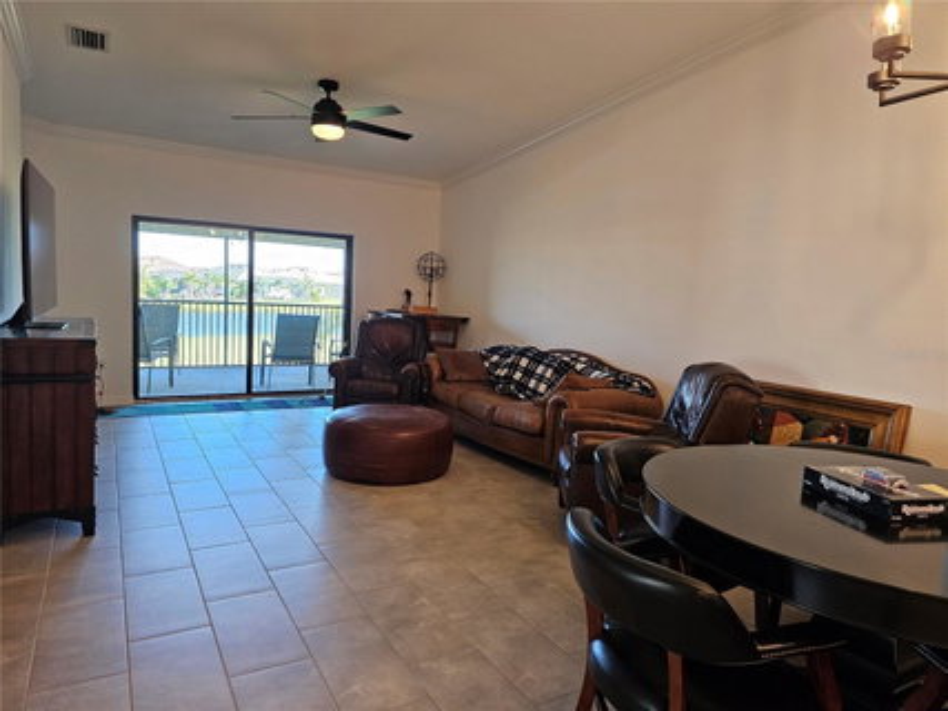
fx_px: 630
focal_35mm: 23
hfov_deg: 73.9
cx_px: 474
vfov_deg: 58.9
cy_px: 356
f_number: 1.7
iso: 320
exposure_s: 1/120
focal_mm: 6.3
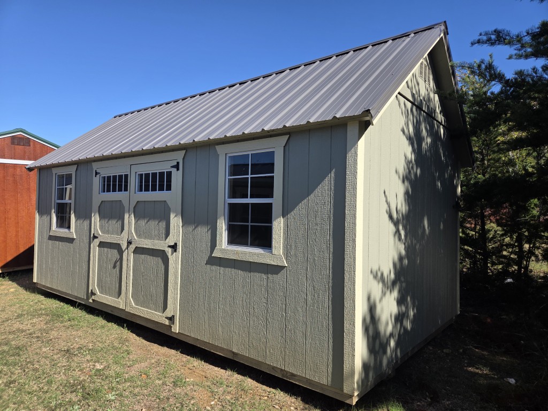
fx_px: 364
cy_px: 206
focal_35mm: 23
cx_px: 274
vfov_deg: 58.9
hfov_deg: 73.9
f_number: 1.8
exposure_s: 1/3493
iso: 80
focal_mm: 5.4
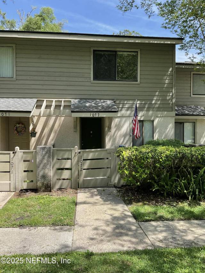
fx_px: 229
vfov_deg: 61.7
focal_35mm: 29
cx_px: 102
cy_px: 136
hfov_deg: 48.2
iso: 16
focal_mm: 3
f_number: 1.8
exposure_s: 1/593
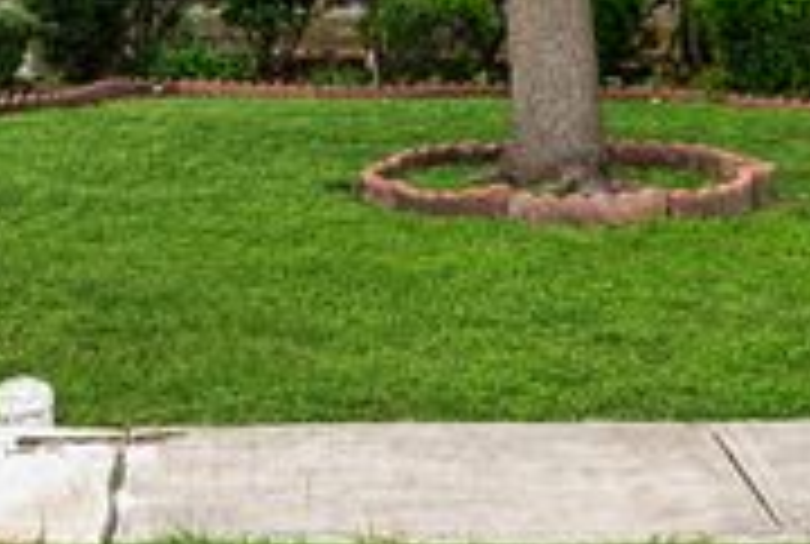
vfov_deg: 13.9
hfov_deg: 20.1
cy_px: -49
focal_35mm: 97
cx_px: -76
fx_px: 2188
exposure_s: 1/200
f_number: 9
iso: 640
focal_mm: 35
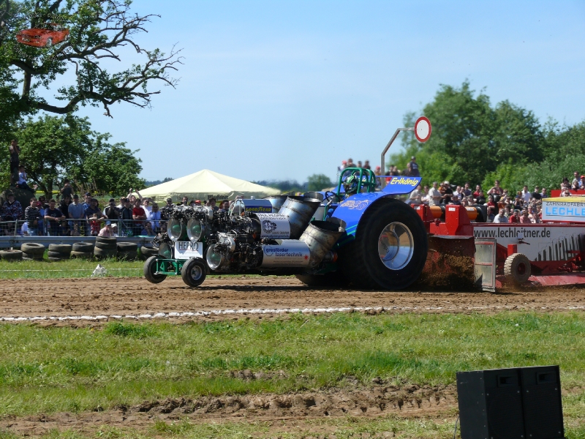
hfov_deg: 18.5
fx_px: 1791
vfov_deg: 14.0
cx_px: 292
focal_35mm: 106
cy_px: 220
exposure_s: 1/400
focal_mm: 22.5
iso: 100
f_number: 5.6
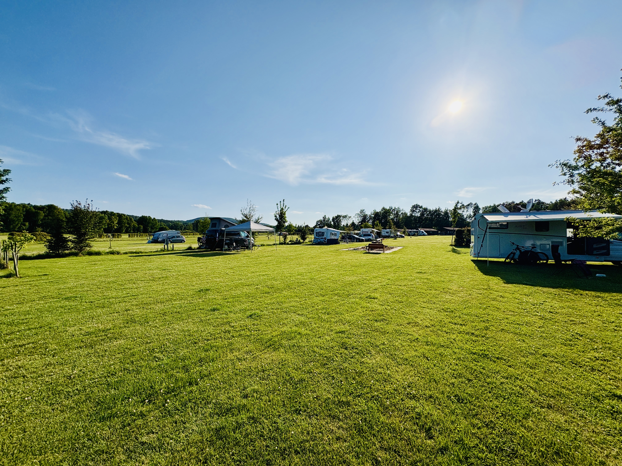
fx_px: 252
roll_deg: -0.9
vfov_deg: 85.7
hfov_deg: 102.1
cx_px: 311
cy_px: 233
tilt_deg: +2.0
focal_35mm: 14
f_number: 2.2
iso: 50
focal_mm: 2.22
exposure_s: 1/5263
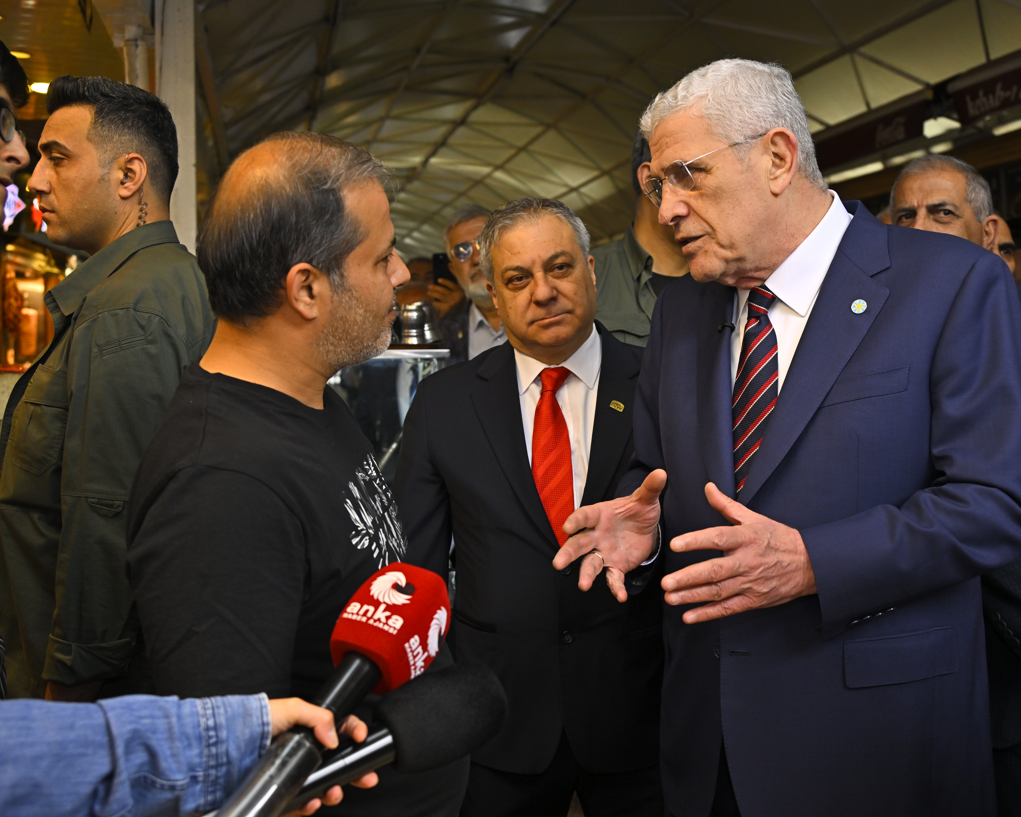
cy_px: 408
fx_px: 1330
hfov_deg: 42.0
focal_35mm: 44
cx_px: 559
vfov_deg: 34.2
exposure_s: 1/200
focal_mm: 39
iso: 640
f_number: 5
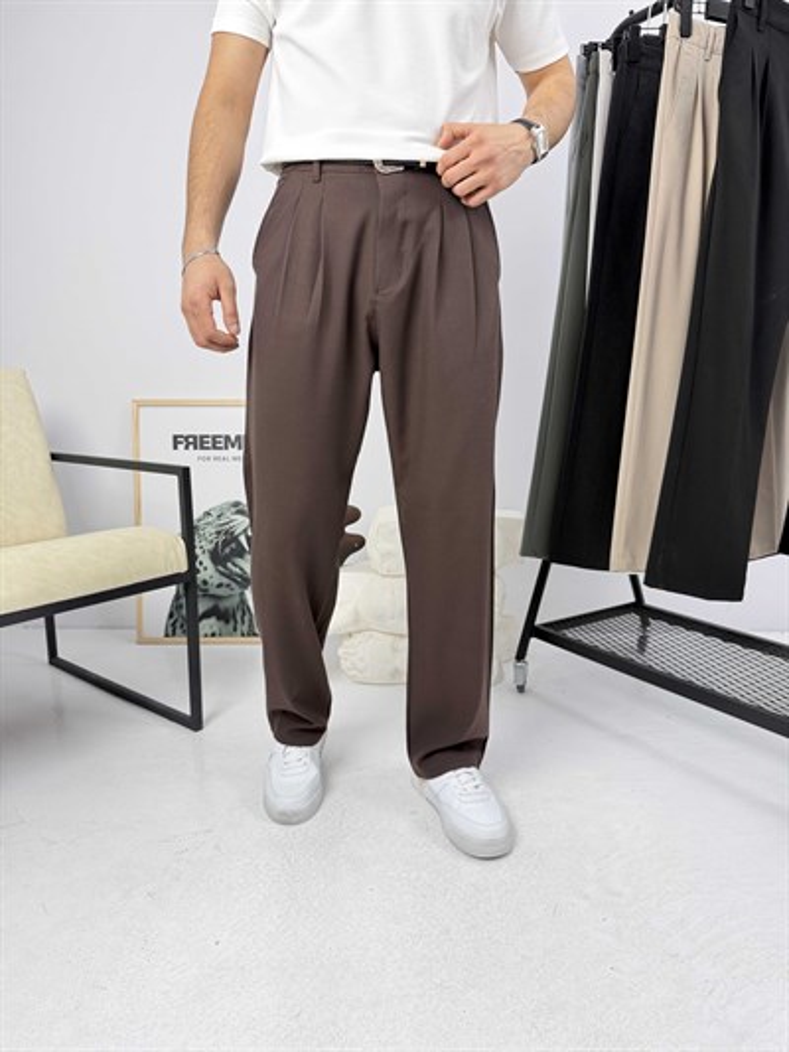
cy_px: 526
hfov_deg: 56.8
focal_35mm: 24
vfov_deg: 71.6
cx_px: 394
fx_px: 729
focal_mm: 6.76
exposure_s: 1/118
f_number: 1.78
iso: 160
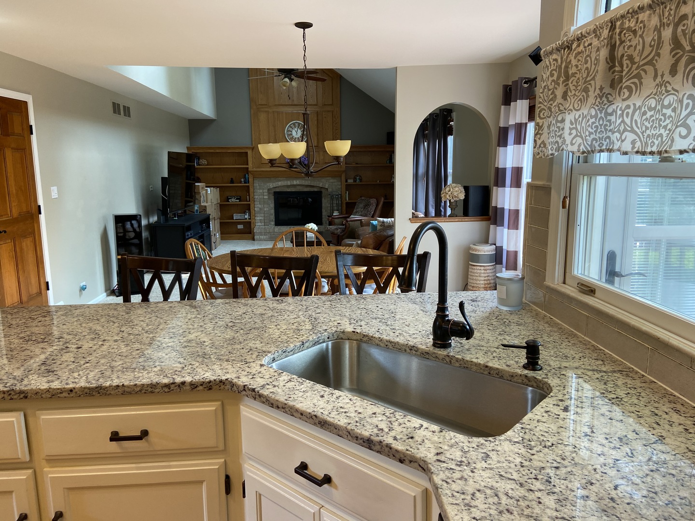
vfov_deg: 53.1
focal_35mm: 26
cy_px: 260
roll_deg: -0.1
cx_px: 348
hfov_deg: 67.3
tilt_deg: -11.0
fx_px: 522
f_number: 1.8
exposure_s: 1/60
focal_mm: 4.25
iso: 64
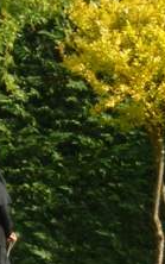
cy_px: 194
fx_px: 6920
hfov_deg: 1.4
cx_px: 32
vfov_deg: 2.2
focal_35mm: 963
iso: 100
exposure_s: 1/125
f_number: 5.9
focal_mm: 40
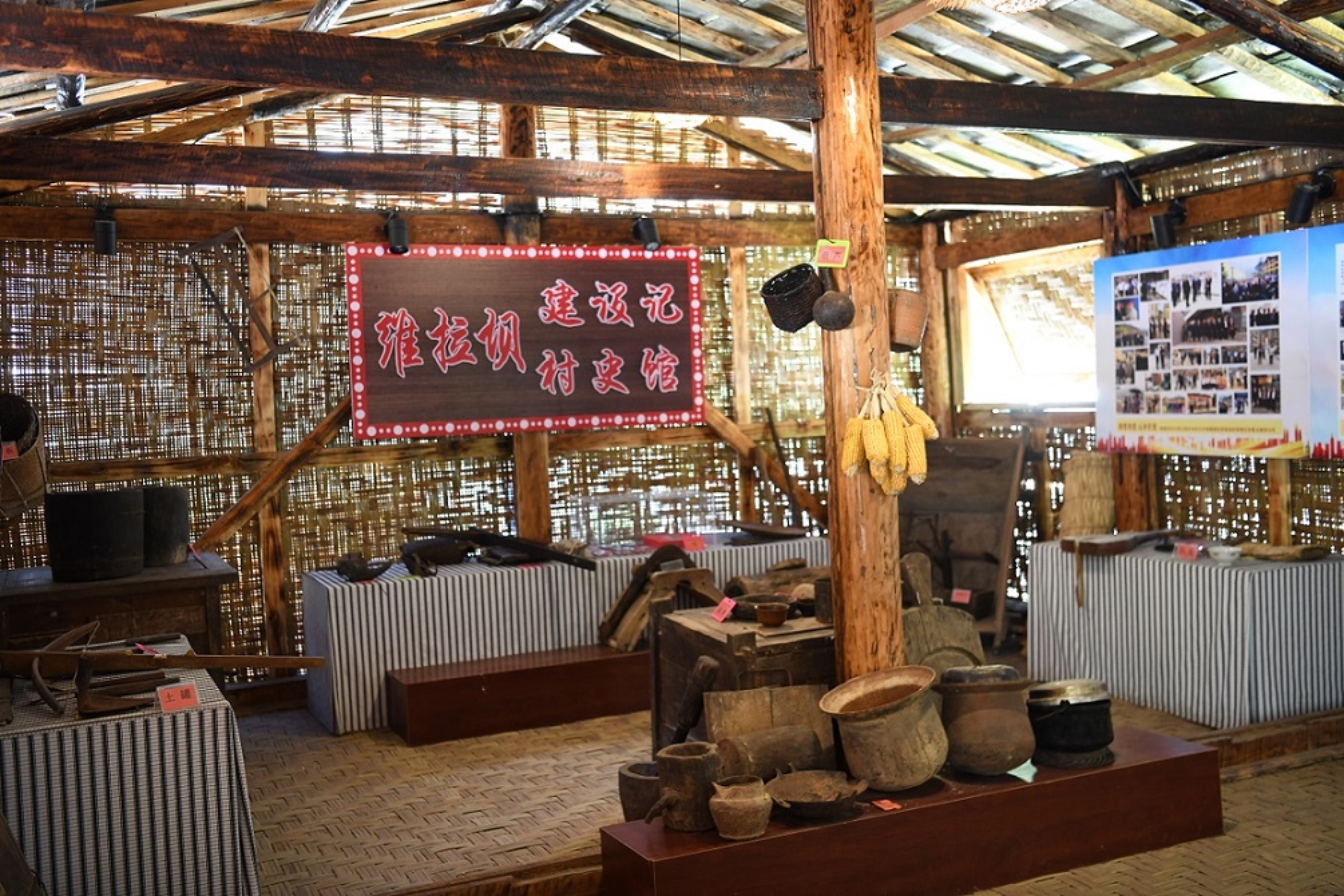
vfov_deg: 36.9
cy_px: 448
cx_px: 672
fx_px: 1344
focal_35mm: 36
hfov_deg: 53.1
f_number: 2.8
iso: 800
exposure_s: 1/15
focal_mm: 36
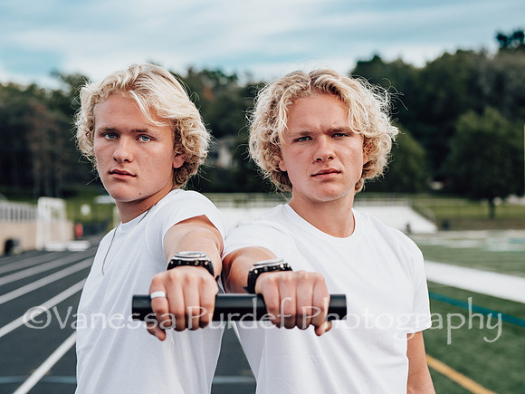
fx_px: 1304
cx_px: 262
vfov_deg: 17.2
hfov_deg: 22.8
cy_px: 197
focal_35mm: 86
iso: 200
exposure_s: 1/800
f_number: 2.8
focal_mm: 43
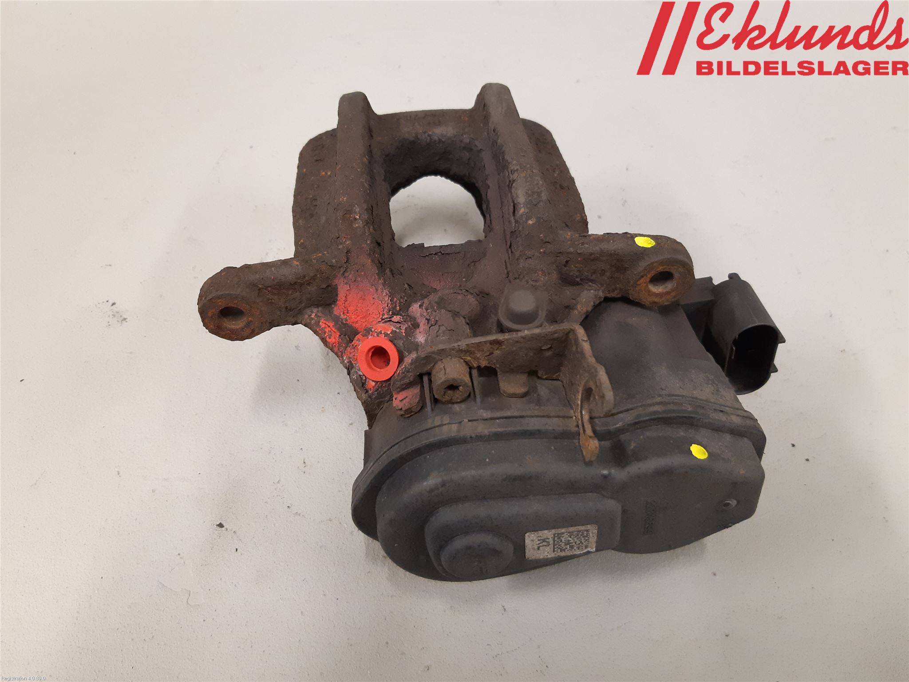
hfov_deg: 67.3
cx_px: 454
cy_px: 341
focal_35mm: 26
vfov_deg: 53.1
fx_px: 683
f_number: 1.7
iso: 250
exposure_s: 1/50
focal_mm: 3.93
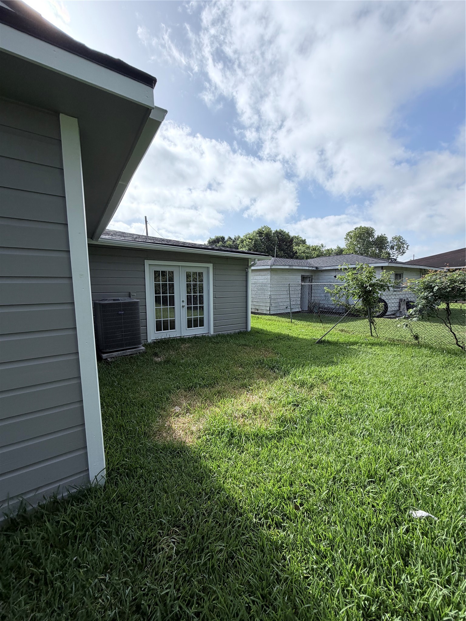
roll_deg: +0.5
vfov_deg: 102.1
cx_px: 233
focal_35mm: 14
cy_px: 310
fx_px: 251
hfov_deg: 85.7
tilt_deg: -4.3
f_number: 2.2
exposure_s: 1/841
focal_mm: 2.22
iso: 25
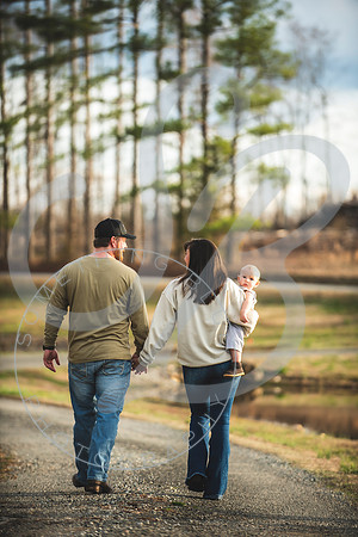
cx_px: 179
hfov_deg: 7.2
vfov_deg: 10.8
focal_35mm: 190
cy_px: 268
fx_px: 2834
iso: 100
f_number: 2.8
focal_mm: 190
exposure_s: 1/400
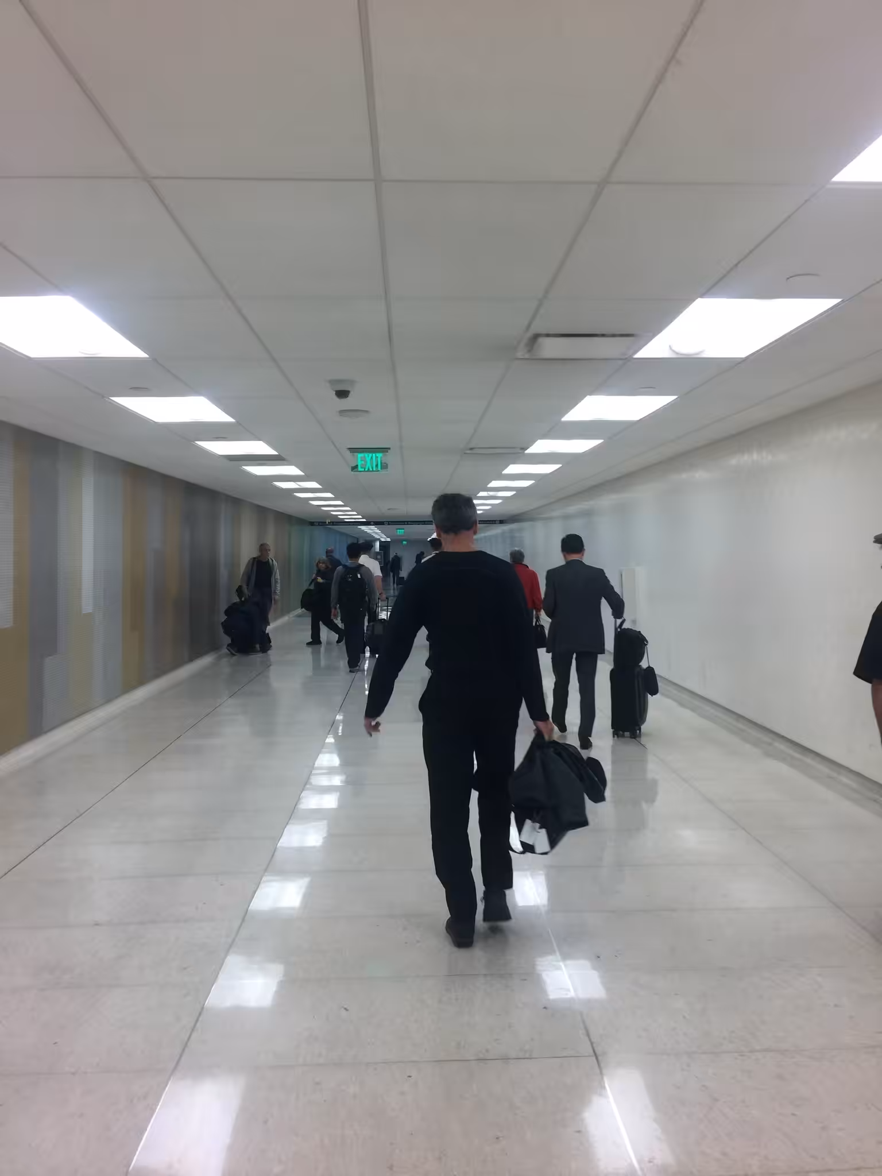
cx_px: 441
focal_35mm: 29
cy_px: 588
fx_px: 985
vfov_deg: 61.7
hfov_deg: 48.2
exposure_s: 1/30
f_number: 2.2
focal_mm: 4.15
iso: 50
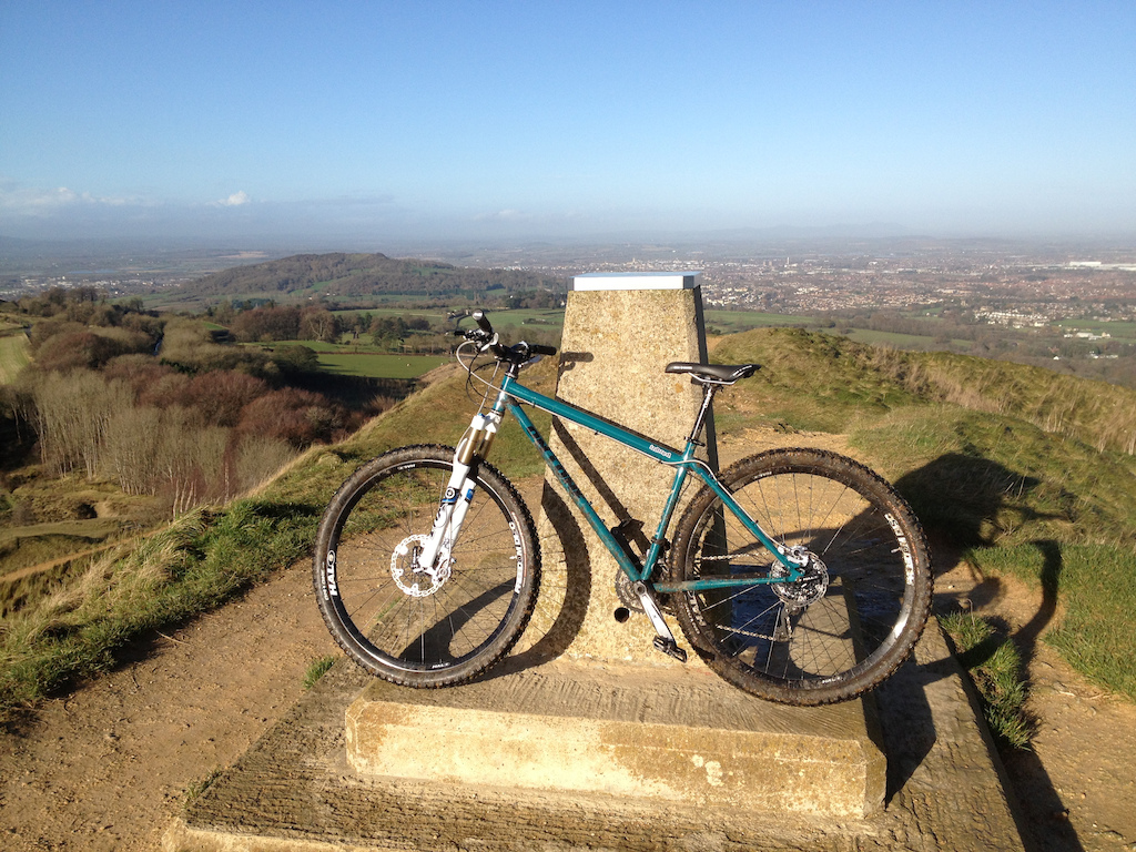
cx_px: 568
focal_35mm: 35
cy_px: 426
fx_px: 1149
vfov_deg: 40.7
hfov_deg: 52.6
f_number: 2.4
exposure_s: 1/1493
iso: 50
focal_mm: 4.28
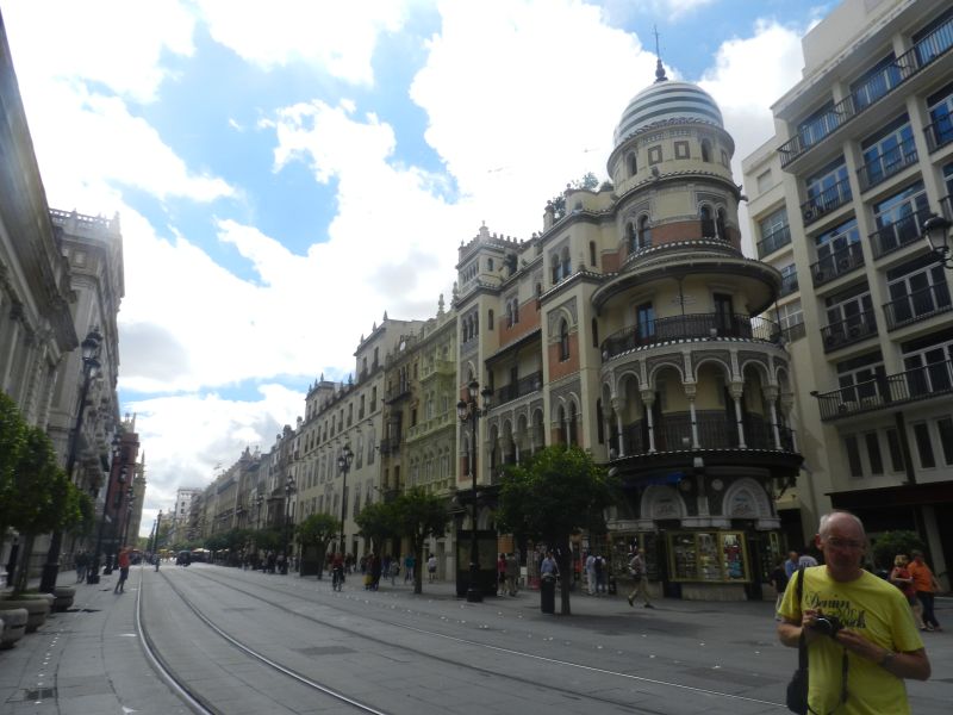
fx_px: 633
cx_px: 476
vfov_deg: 58.9
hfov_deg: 73.9
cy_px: 358
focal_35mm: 23
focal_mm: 4
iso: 160
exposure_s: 1/800
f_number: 5
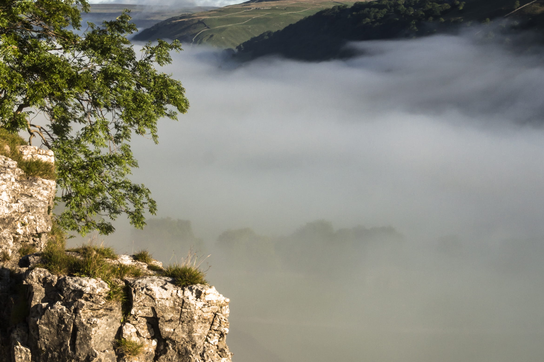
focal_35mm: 77
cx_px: 285
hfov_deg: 26.3
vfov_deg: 17.7
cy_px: 169
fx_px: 1163
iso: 200
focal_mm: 22
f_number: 16
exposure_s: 1/100
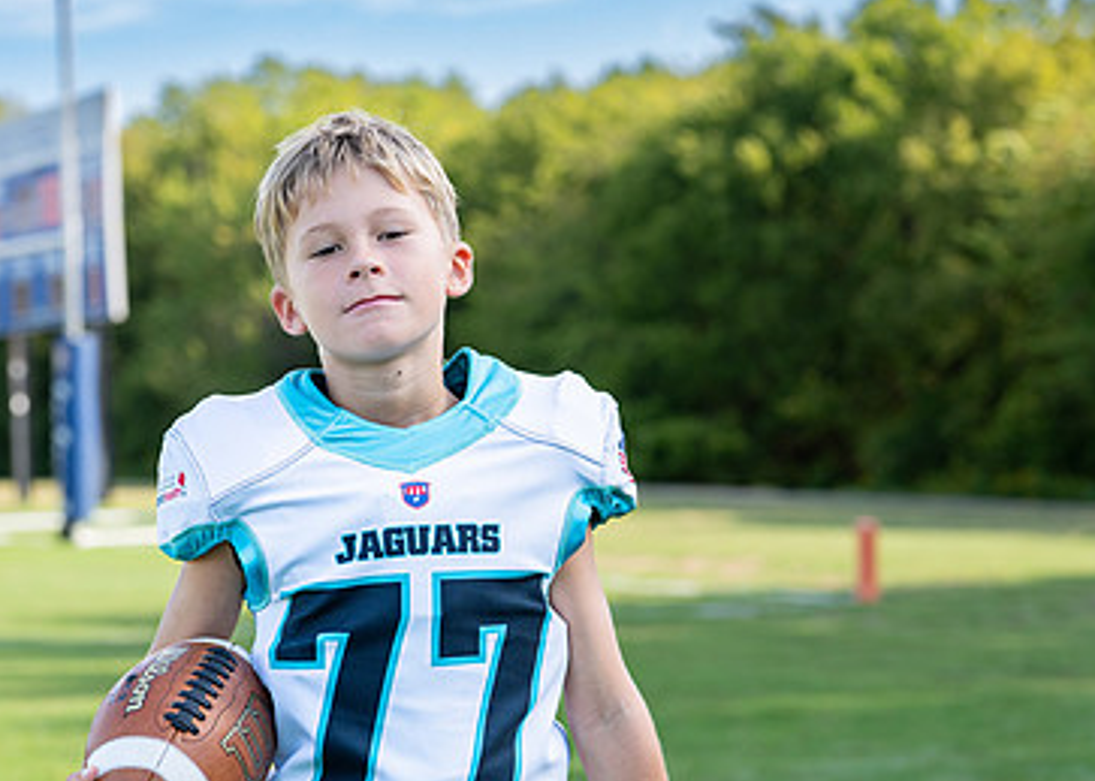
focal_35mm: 93
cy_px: 539
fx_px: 2891
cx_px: 447
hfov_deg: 21.4
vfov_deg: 15.4
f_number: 2.8
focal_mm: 50
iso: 100
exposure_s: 1/500
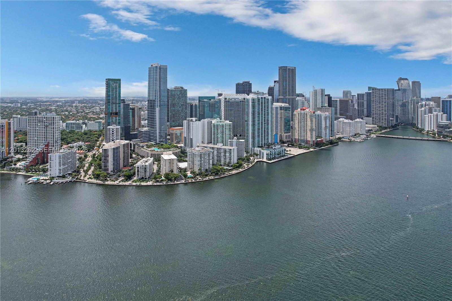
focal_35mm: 22
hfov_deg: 78.6
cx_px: 226
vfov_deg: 57.2
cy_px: 150
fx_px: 276
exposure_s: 1/1000
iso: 140
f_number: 2.8
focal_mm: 8.38
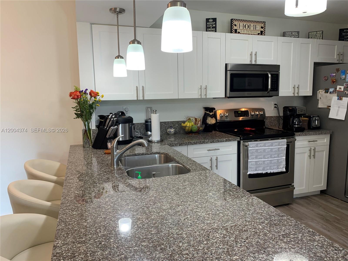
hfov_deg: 67.3
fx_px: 261
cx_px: 174
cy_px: 130
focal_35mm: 26
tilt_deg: -7.4
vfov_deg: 53.1
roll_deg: +0.1
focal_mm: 4.25
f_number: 1.8
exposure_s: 1/60
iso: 64
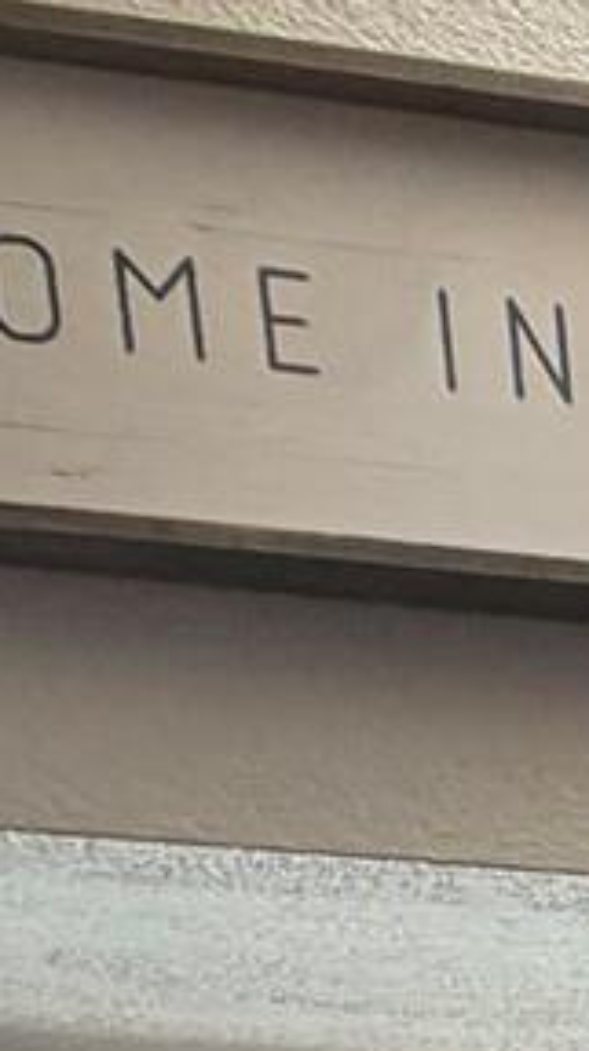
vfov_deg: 17.5
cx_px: 2334
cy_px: 2131
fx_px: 2365
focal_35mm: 85
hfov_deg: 8.2
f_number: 2.2
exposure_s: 1/120
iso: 250
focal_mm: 2.22
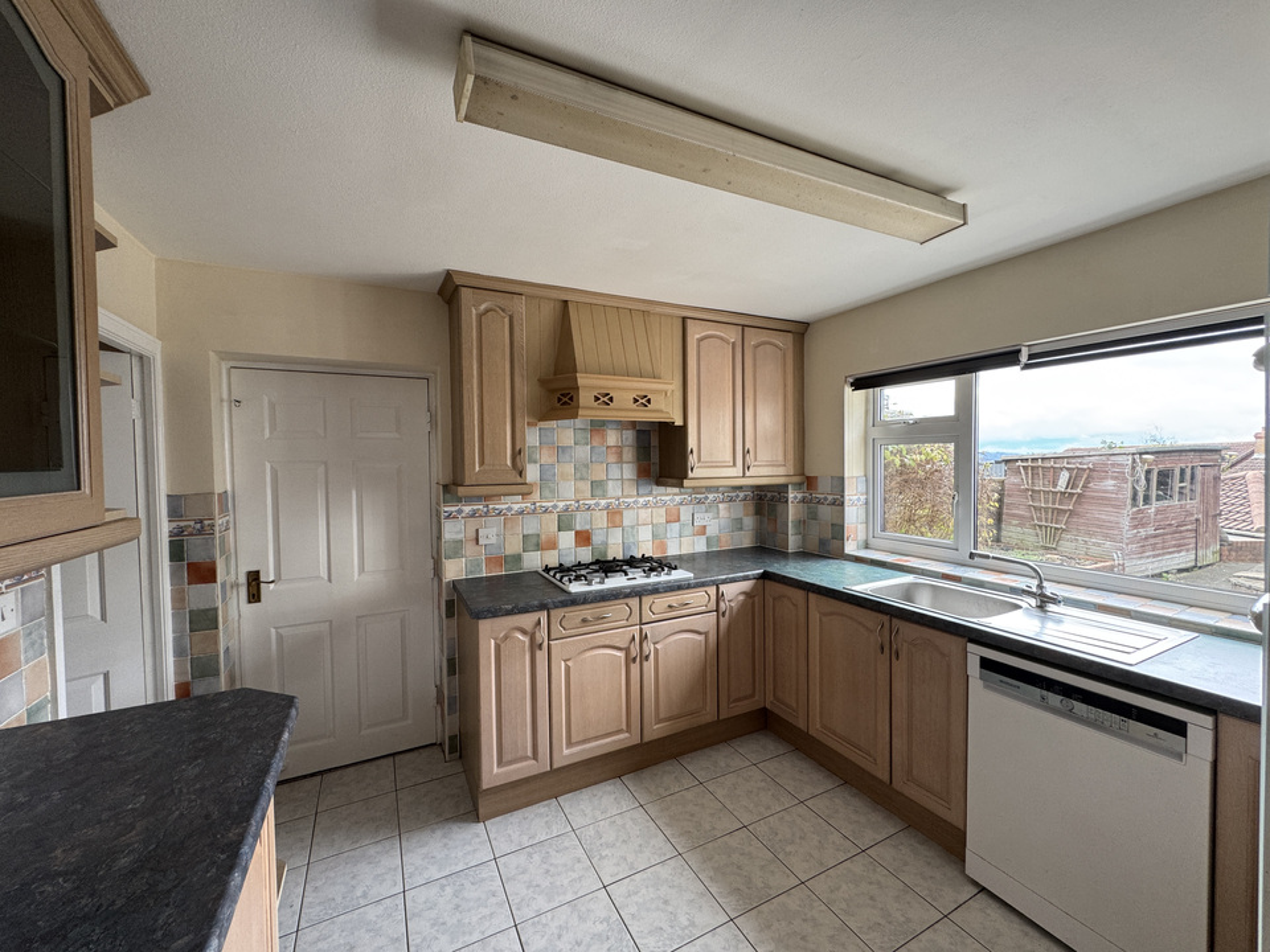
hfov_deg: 102.1
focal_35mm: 14
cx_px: 635
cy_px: 476
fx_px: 514
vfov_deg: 85.7
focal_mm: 2.22
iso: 100
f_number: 2.2
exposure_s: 1/99
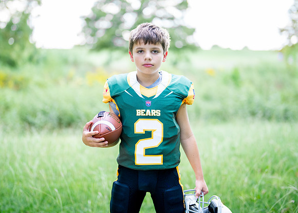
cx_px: 146
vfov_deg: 23.8
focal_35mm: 60
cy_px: 94
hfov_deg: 32.9
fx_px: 505
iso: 320
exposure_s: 1/1250
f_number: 1.2
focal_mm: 50
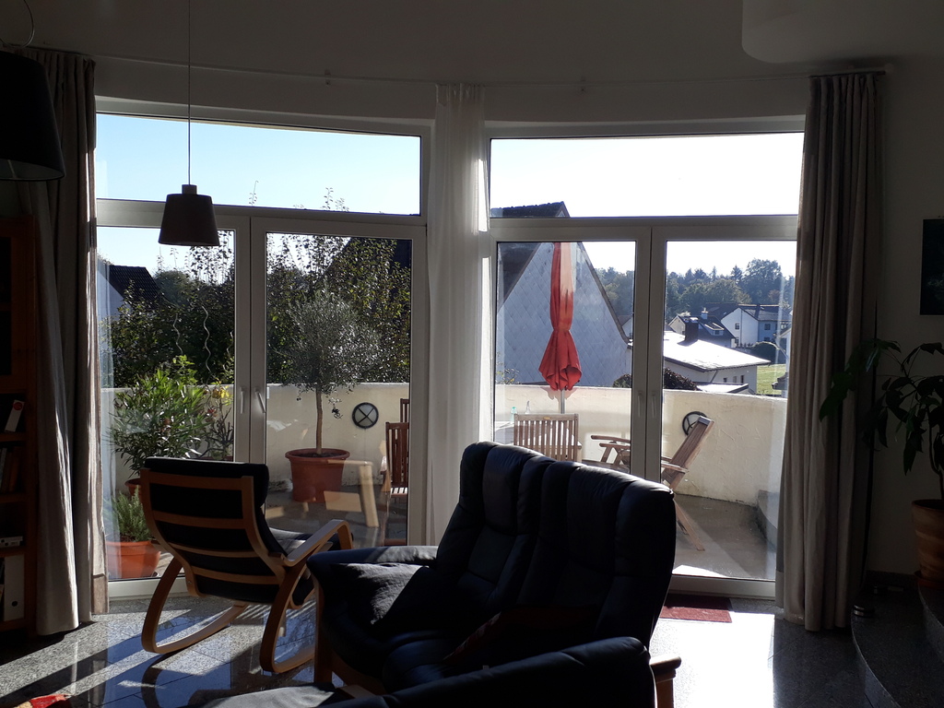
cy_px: 354
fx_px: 736
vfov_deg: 51.4
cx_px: 472
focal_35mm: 27
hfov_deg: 65.3
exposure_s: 1/894
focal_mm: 3.6
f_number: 1.9
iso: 40
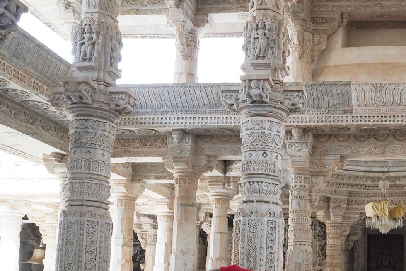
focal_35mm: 49
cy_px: 226
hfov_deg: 37.3
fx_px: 552
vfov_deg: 26.9
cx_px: 377
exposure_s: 1/100
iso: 800
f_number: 11
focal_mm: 24
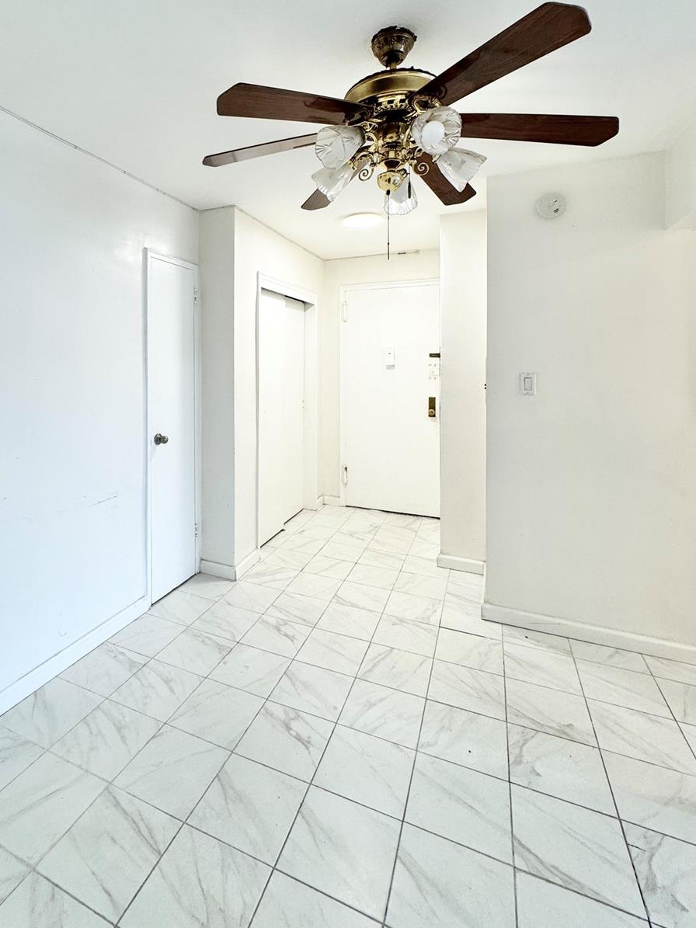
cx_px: 256
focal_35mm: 18
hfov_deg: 70.3
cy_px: 362
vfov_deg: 86.4
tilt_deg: +1.0
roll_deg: +0.5
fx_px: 483
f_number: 2.2
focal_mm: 2.22
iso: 160
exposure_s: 1/120
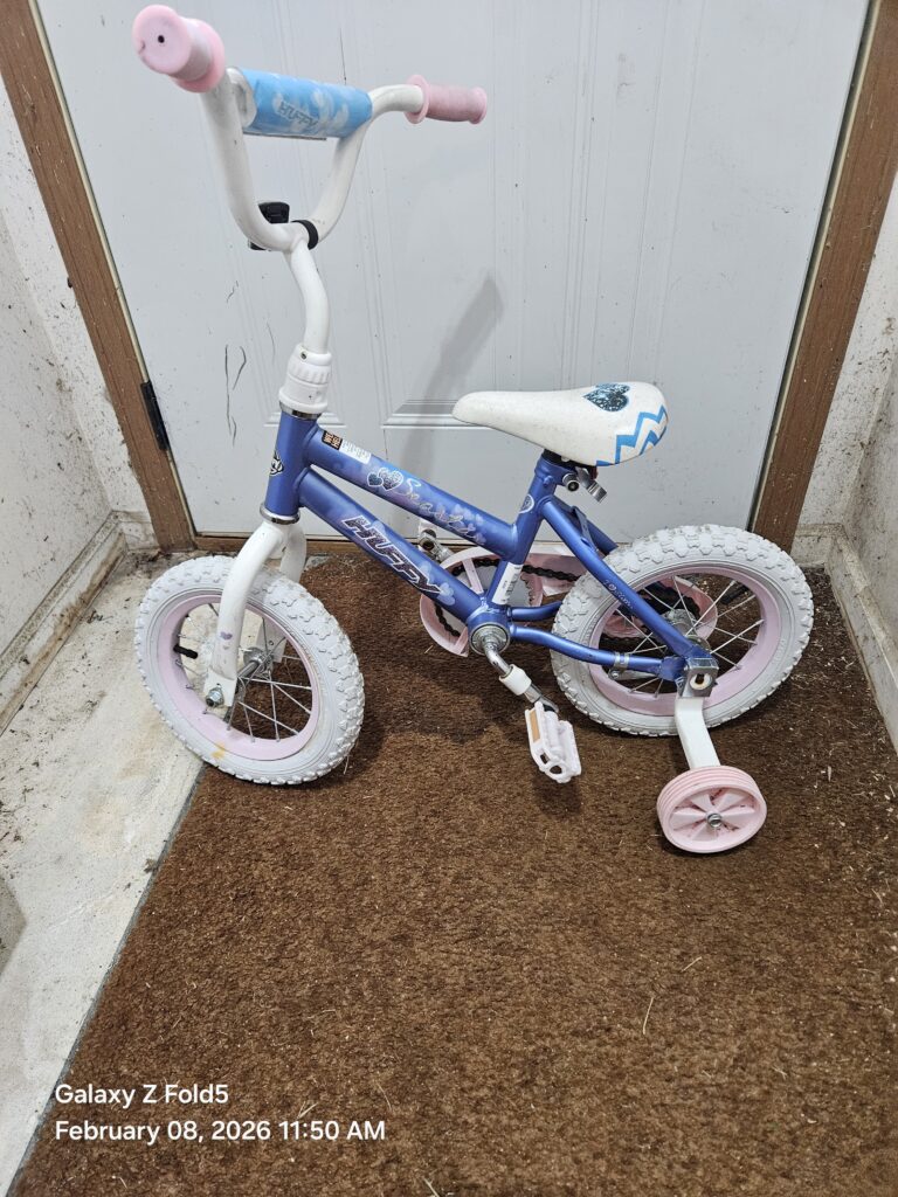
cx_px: 449
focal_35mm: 23
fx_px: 796
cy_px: 598
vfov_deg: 73.9
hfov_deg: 58.9
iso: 800
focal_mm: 5.4
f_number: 1.8
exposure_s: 1/120
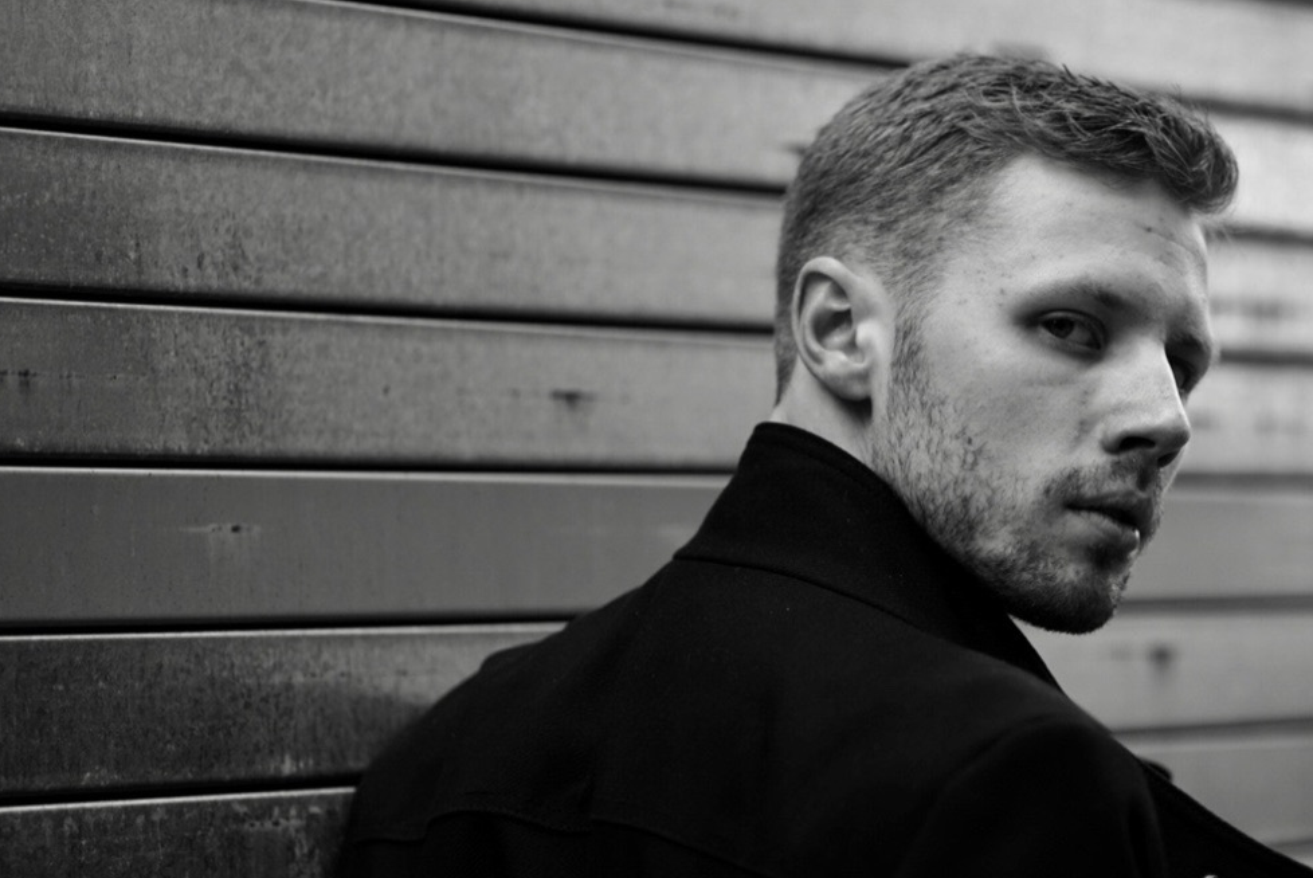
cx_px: 1035
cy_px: 434
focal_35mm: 139
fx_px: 5074
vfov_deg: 9.9
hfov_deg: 14.7
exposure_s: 1/100
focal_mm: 85
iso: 100
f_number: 2
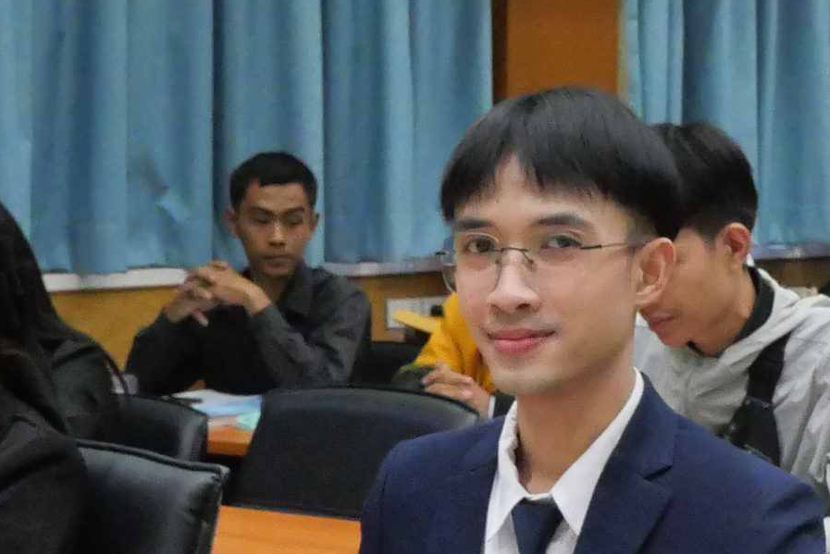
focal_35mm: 120
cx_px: 421
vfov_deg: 11.3
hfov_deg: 17.1
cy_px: 610
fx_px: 2768
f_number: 5.6
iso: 3200
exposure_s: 1/80
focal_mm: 14
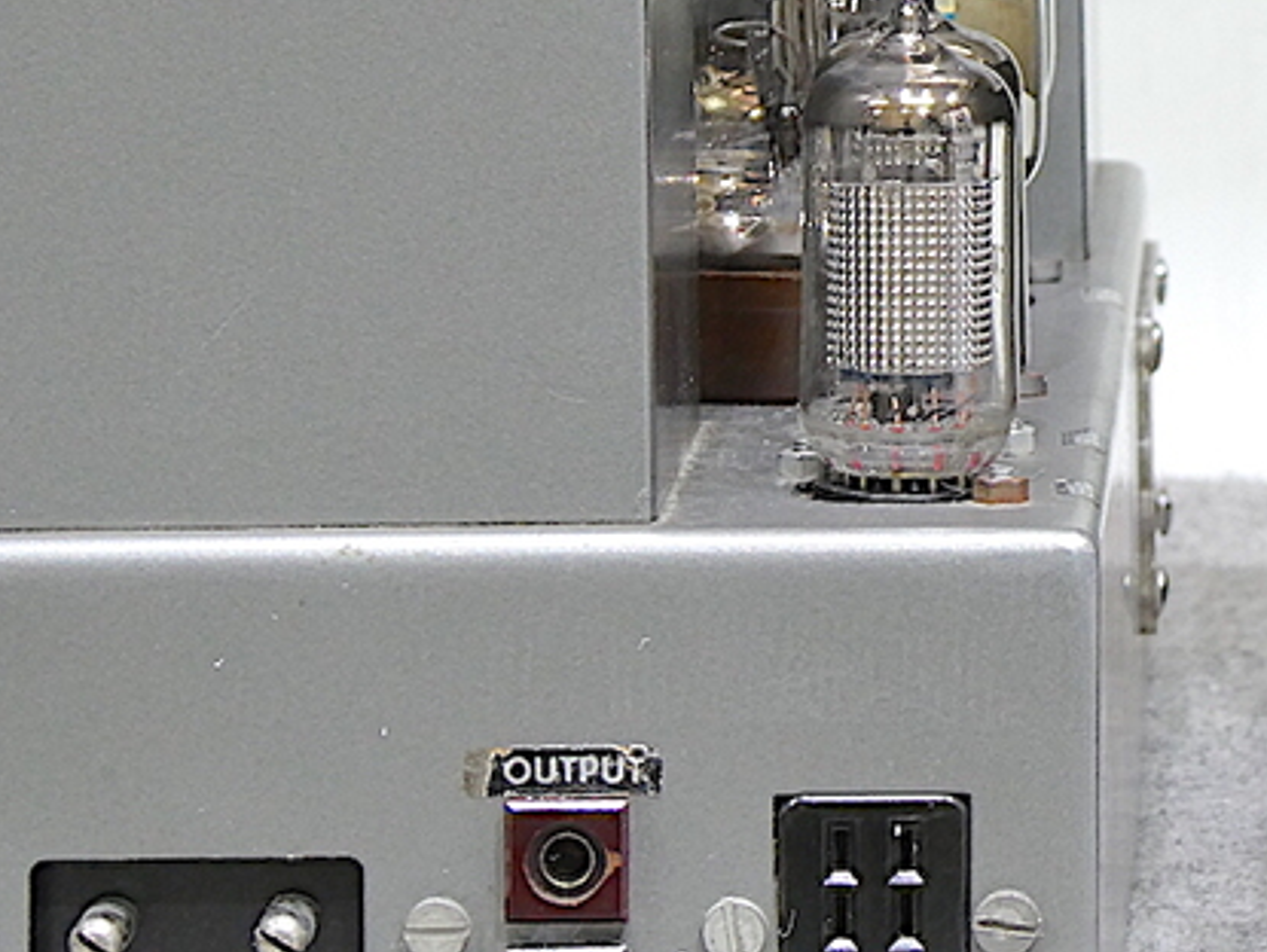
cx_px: 1252
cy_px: 278
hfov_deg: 6.3
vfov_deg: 4.8
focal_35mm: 312
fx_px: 11430
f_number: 5.3
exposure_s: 1/5
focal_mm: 24.2
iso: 200
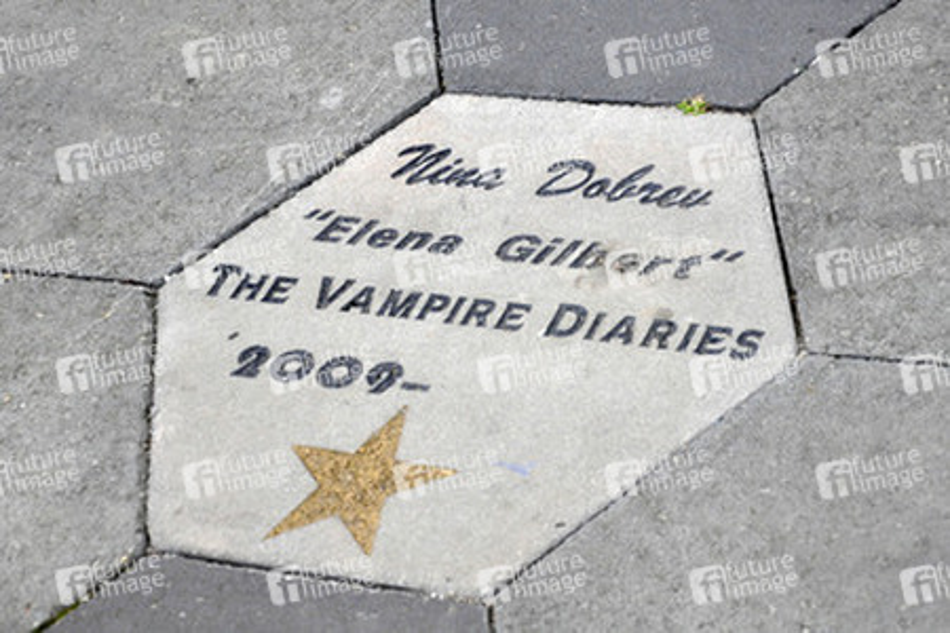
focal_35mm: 93
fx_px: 2454
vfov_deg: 14.7
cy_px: 316
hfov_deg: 21.9
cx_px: 475
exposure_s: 1/640
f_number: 6.3
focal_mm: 62
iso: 1000
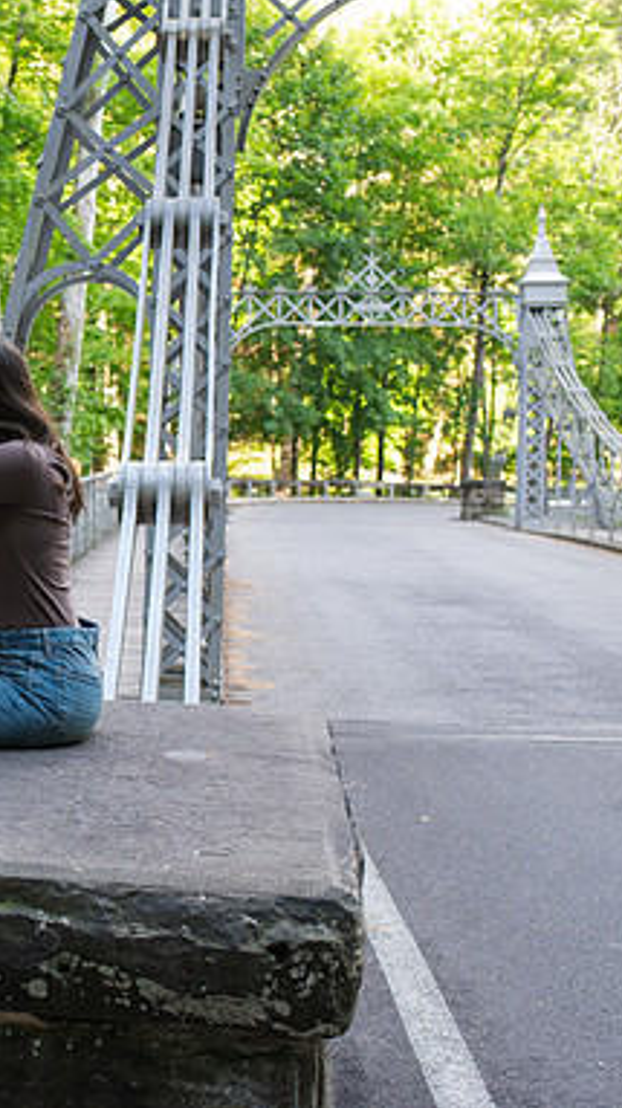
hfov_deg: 19.1
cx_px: -143
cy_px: 517
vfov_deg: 35.5
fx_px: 1733
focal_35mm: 59
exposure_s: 1/320
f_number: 3.5
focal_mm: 35
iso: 900
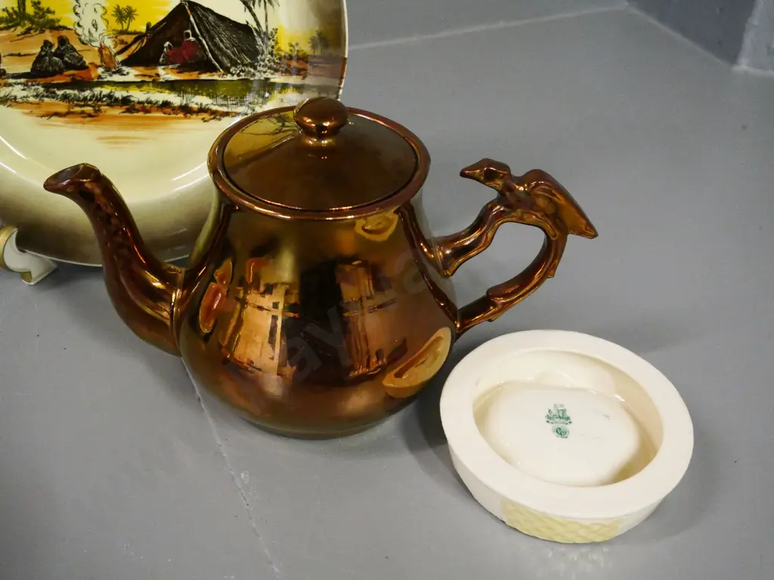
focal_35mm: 40
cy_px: 290
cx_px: 387
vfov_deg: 36.0
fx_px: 894
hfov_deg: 46.8
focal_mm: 20
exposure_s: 1/125
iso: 3200
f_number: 5
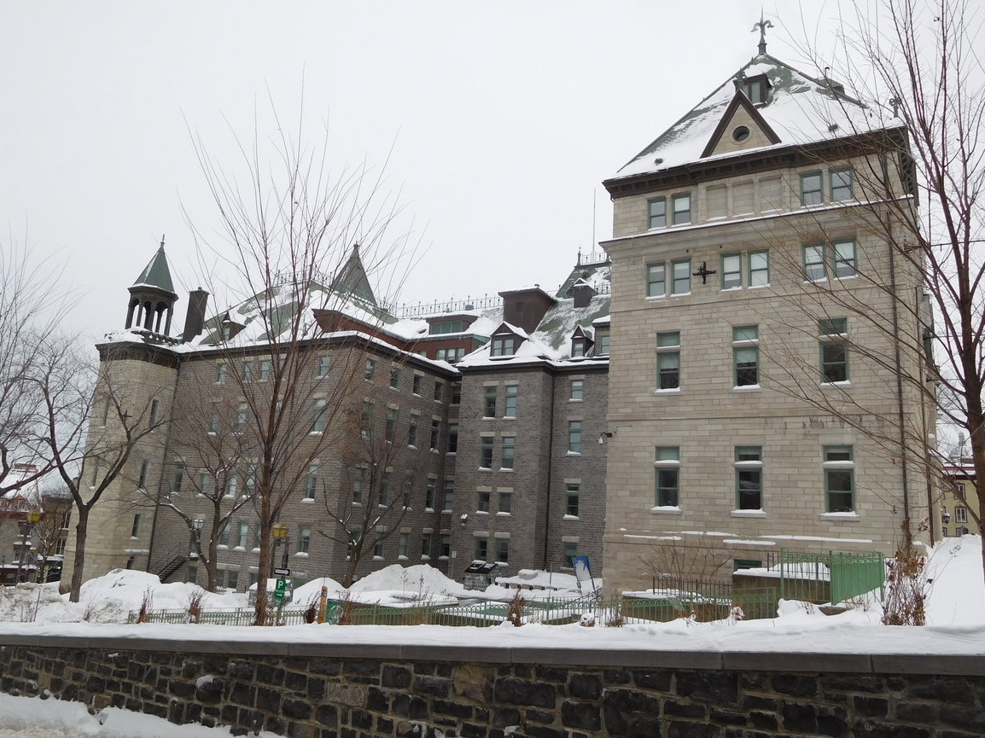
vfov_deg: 53.0
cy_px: 356
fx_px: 740
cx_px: 508
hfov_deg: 67.3
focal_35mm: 26
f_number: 3.4
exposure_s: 1/400
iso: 125
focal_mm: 4.5
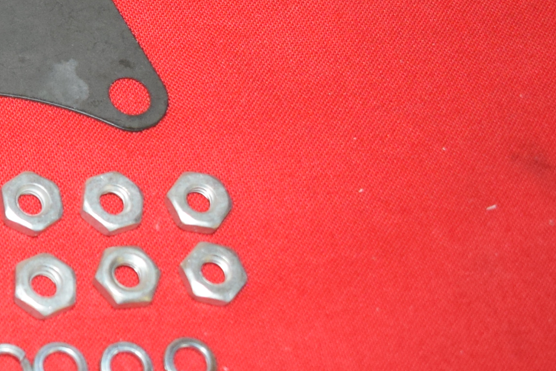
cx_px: -450
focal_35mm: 129
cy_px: 2
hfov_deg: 14.1
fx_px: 1992
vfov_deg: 10.5
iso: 1250
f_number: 5
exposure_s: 1/200
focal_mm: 22
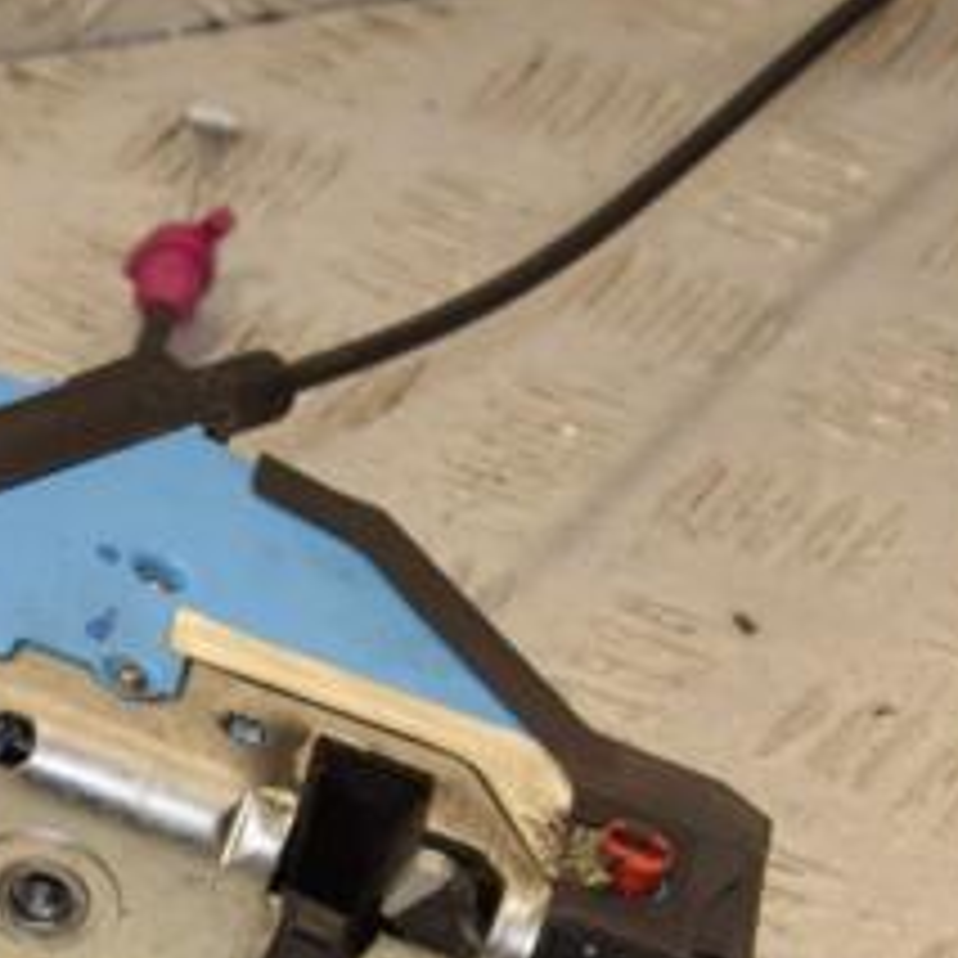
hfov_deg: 8.4
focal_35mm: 208
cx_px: 139
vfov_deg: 8.4
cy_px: 747
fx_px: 6513
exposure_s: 1/200
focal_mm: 58
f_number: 8
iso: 800
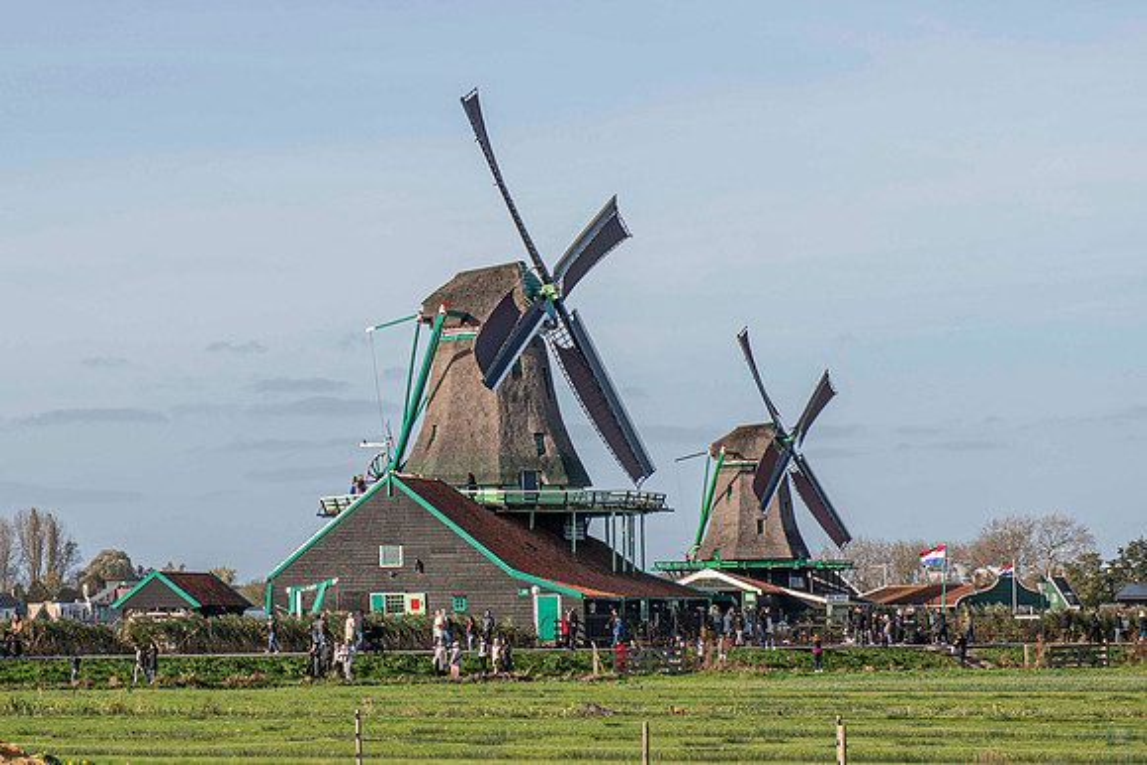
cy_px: 323
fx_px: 4795
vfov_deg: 9.1
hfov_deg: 13.5
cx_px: 113
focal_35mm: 150
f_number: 5.6
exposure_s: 1/640
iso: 64
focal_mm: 70
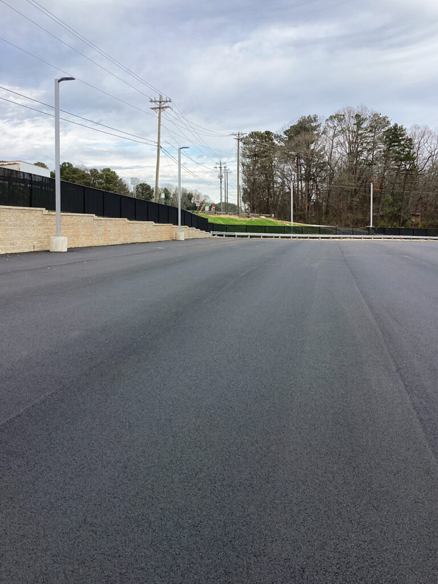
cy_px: 292
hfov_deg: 45.4
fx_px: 523
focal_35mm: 31
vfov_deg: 58.4
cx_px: 219
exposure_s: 1/747
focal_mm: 3.3
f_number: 2.4
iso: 25
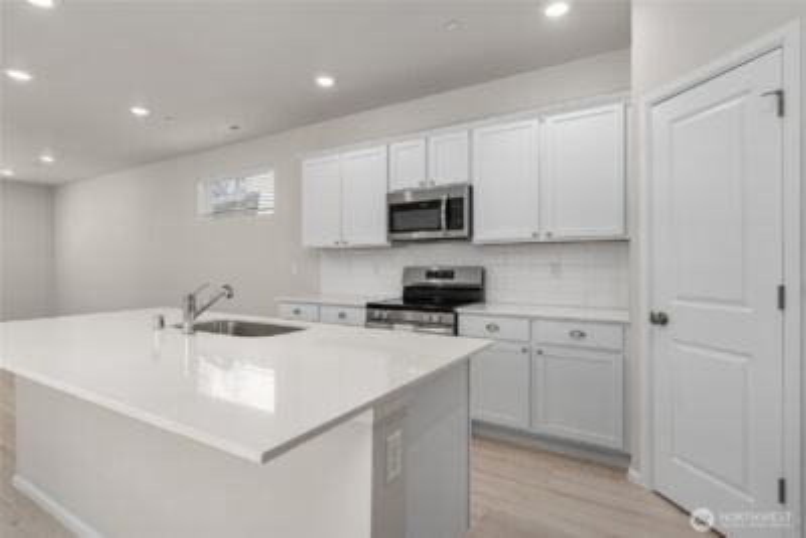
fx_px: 381
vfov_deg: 70.5
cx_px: 403
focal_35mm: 17
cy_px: 269
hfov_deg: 93.3
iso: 1000
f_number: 7.1
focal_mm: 17
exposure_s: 1/25
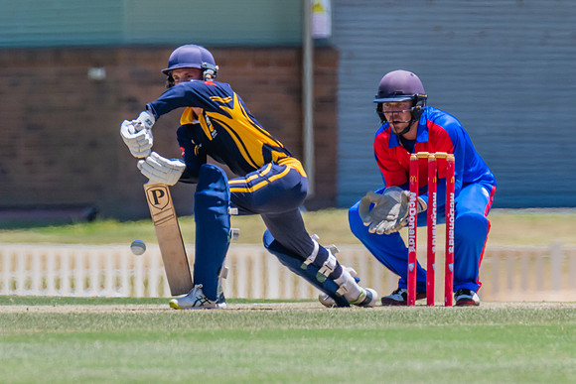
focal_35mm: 1186
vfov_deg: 1.2
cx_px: 345
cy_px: 199
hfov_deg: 1.7
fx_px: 18978
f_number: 8
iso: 640
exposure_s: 1/2000
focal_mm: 600
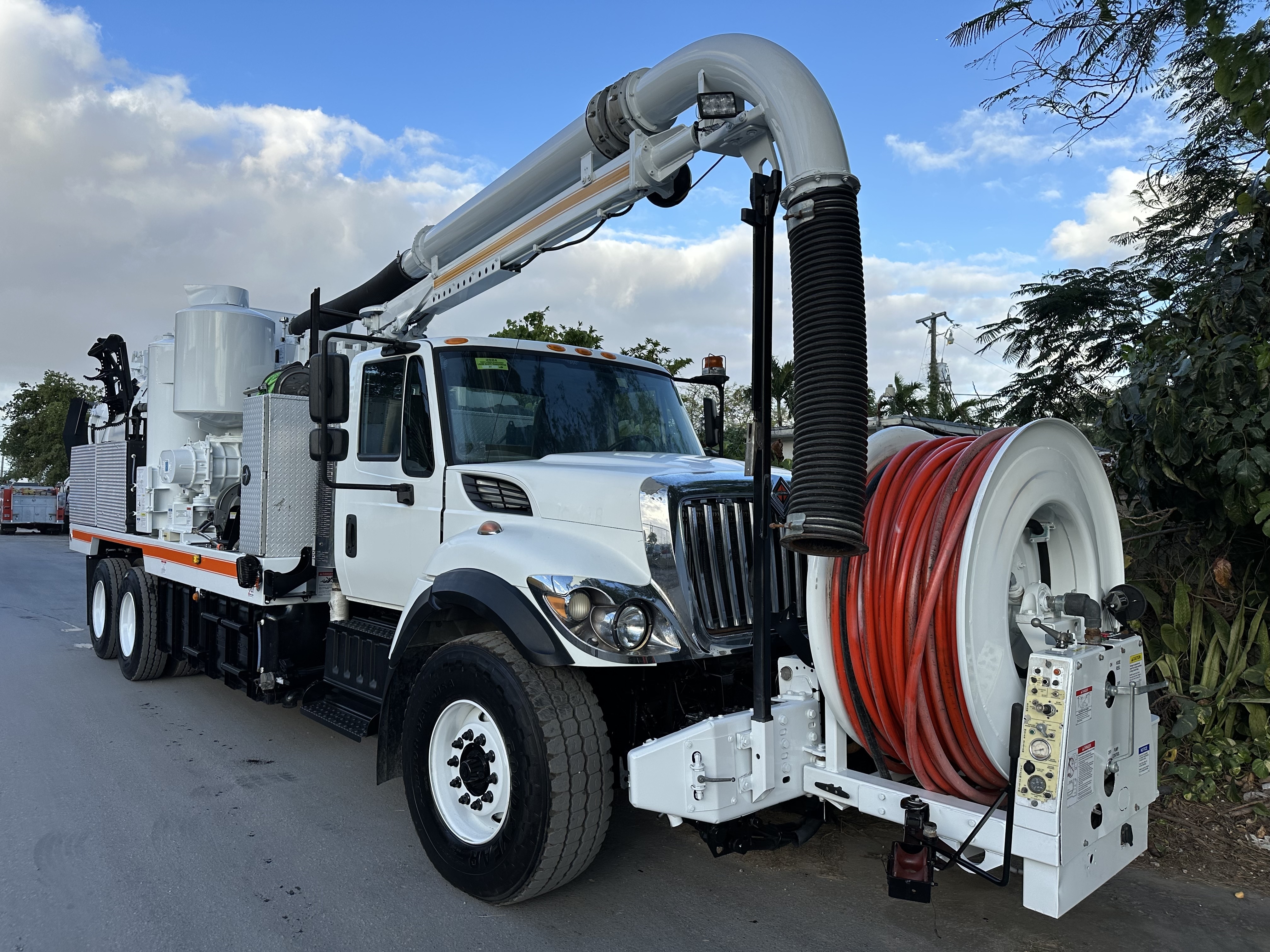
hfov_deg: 71.6
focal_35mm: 24
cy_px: 476
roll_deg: -1.4
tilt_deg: +2.8
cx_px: 635
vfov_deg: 56.8
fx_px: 881
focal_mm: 6.86
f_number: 1.78
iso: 80
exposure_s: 1/1473
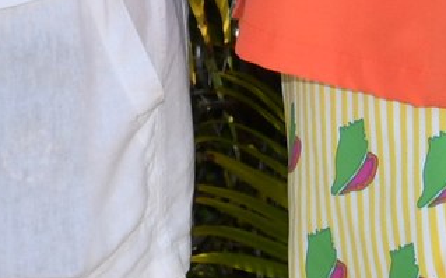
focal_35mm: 368
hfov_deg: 5.7
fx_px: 4471
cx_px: 498
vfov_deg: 3.5
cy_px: -585
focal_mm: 32
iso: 200
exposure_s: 1/250
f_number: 9
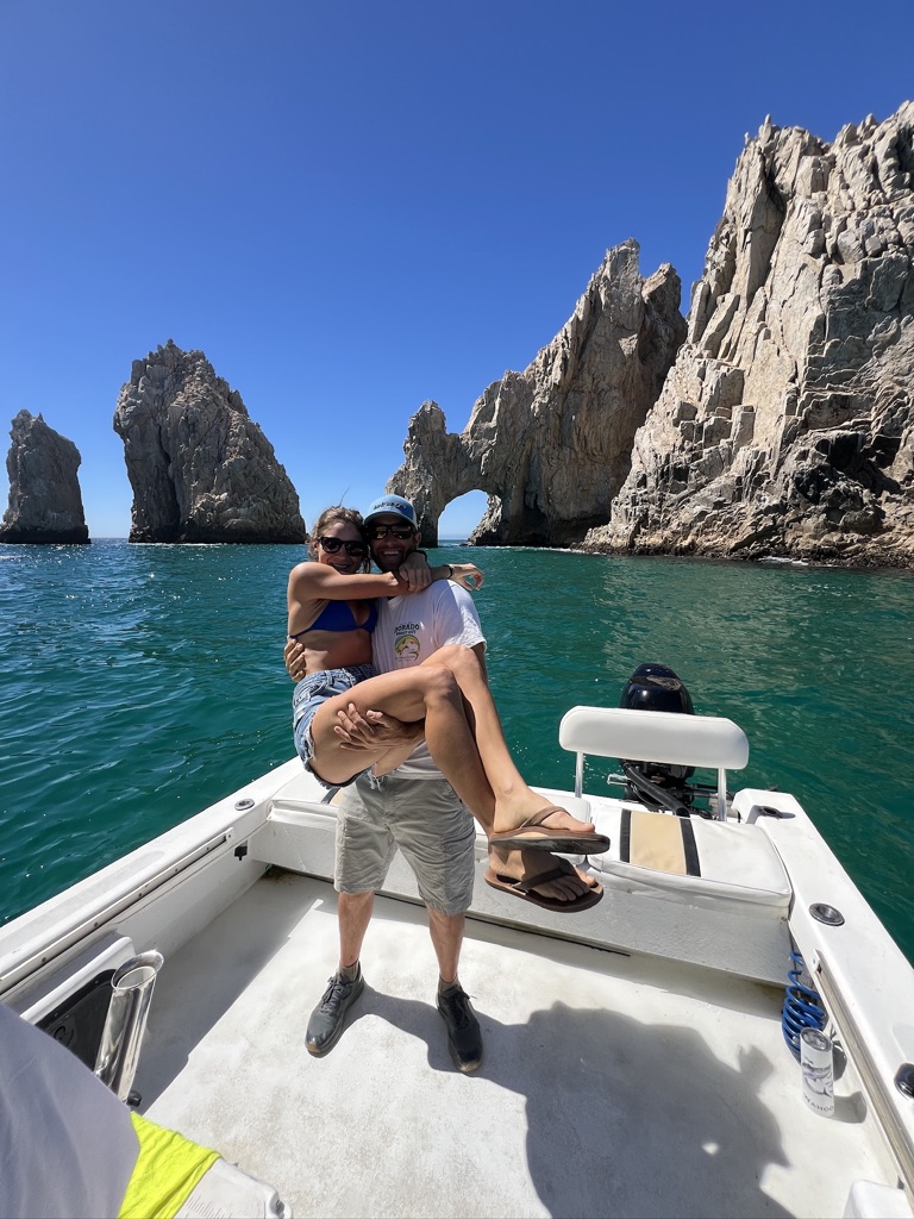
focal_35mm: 13
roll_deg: +0.9
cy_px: 610
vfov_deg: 106.2
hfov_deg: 89.9
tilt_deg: -7.2
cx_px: 457
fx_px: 458
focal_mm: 1.57
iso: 32
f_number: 1.8
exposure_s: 1/1054
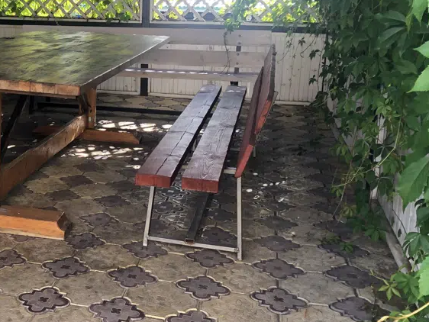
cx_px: 78
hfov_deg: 36.1
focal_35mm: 51
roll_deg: -1.0
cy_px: 105
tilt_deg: -11.7
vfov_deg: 28.4
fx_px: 632
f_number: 1.8
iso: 32
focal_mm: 3.99
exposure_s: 1/120
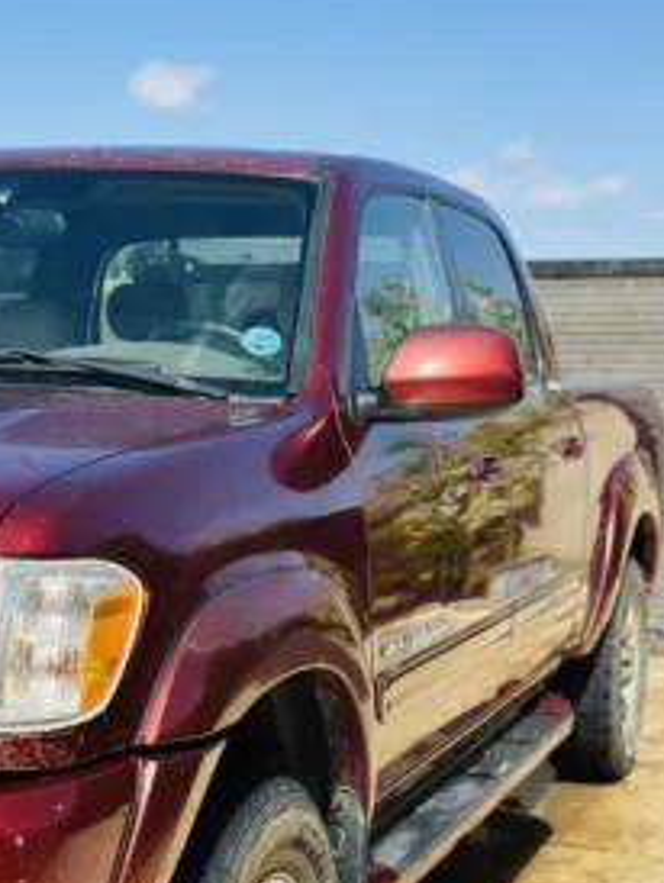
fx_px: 1788
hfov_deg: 21.0
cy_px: 570
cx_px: 297
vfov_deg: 27.6
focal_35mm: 70
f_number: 1.78
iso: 80
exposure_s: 1/4184
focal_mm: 6.86
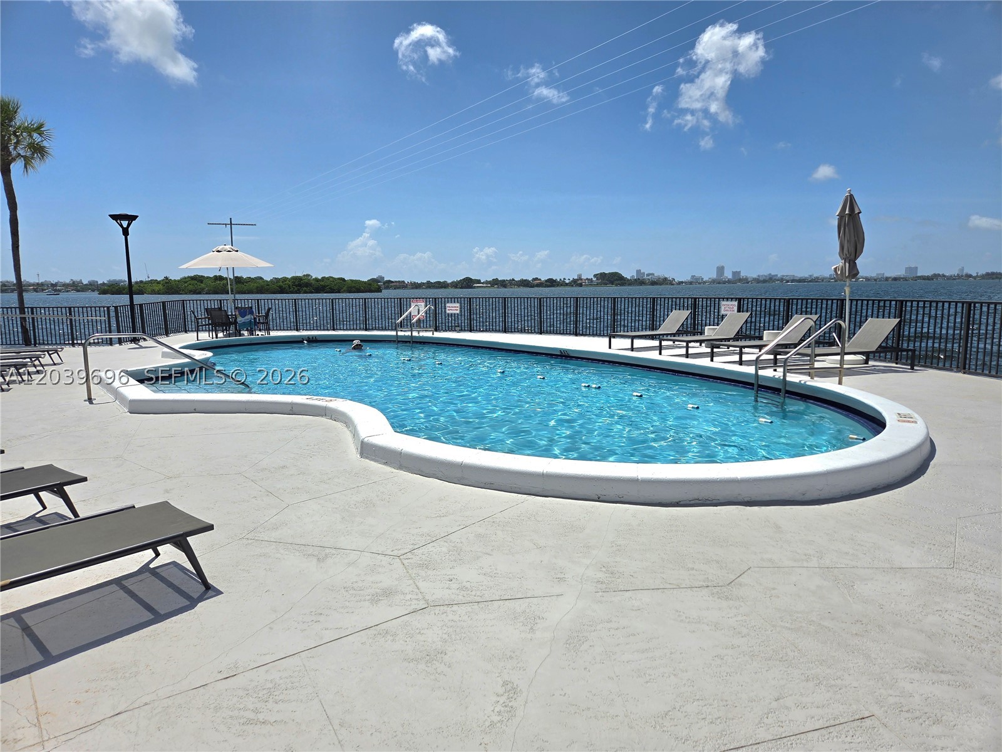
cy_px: 376
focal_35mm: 23
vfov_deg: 58.9
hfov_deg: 73.9
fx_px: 666
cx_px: 501
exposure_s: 1/10000
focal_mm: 5.4
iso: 50
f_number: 1.8
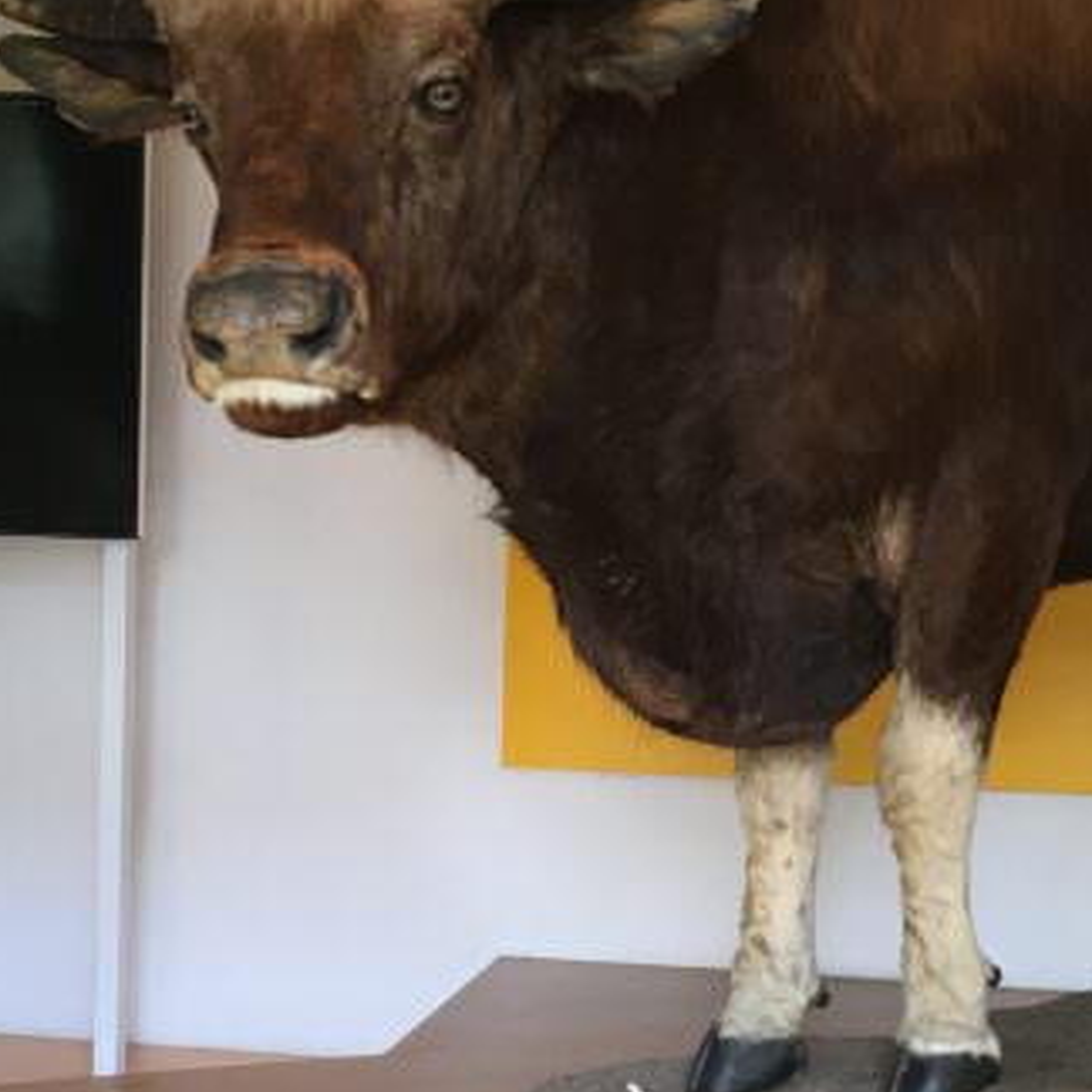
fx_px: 2891
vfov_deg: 21.4
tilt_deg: +0.3
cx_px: 519
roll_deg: -1.7
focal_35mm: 81
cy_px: 479
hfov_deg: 21.4
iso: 25
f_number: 2.2
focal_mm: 4.15
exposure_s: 1/33
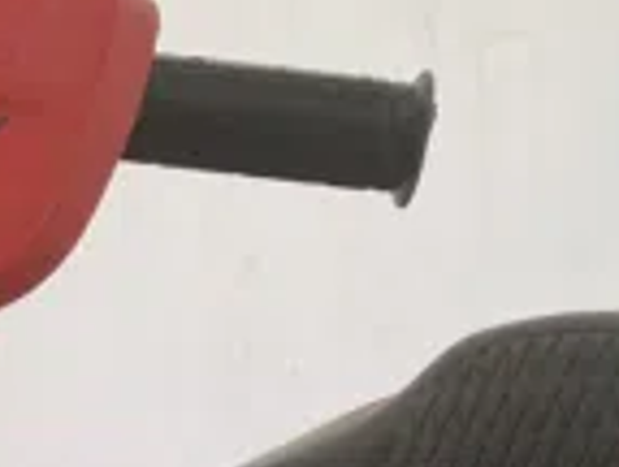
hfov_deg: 14.9
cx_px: -476
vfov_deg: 12.0
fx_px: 2080
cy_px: 791
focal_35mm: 116
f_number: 1.8
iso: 100
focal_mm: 4.25
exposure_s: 1/121
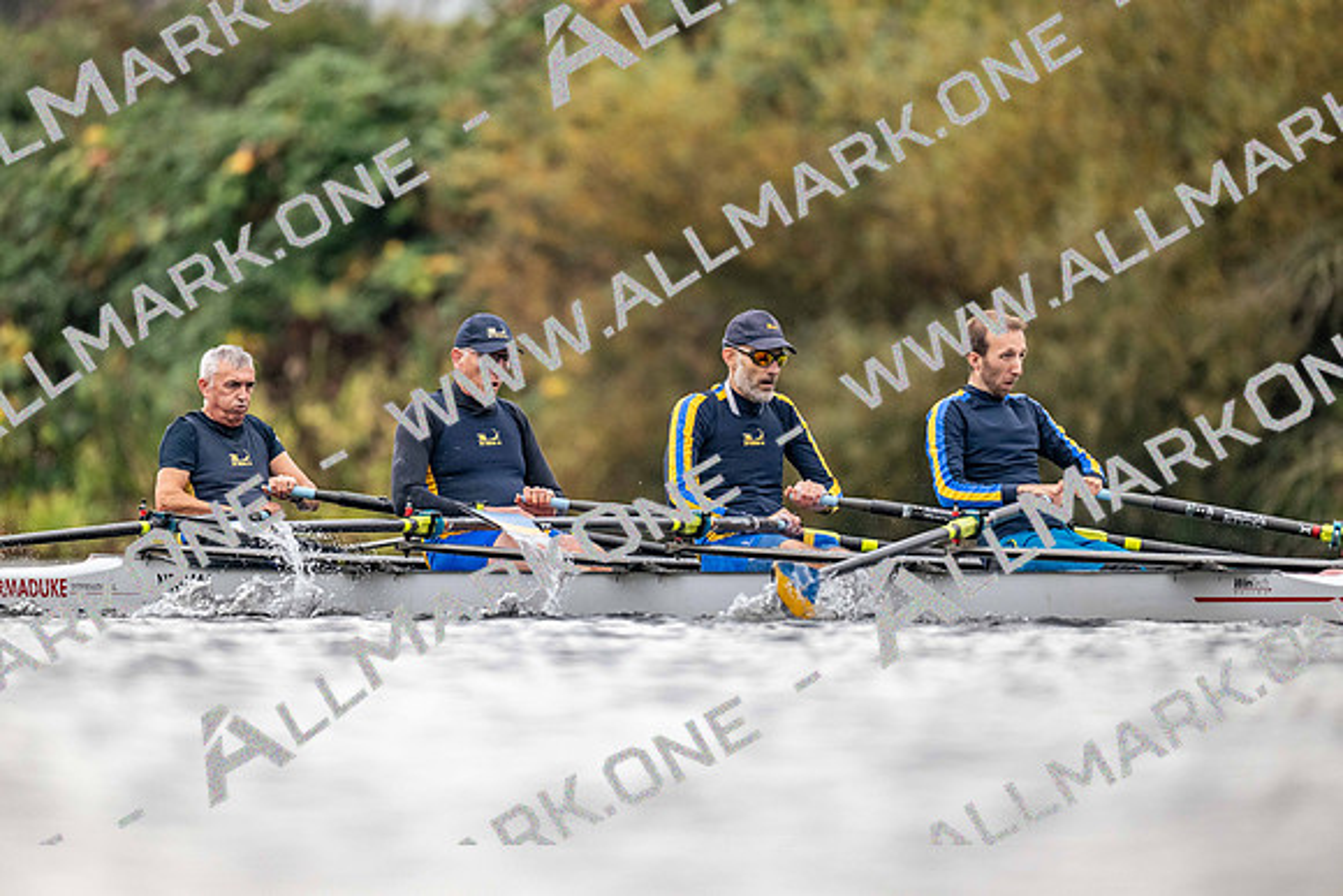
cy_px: 448
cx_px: 672
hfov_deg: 3.4
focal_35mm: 600
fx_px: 22388
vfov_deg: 2.3
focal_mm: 600
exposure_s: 1/2500
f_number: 4
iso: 2200
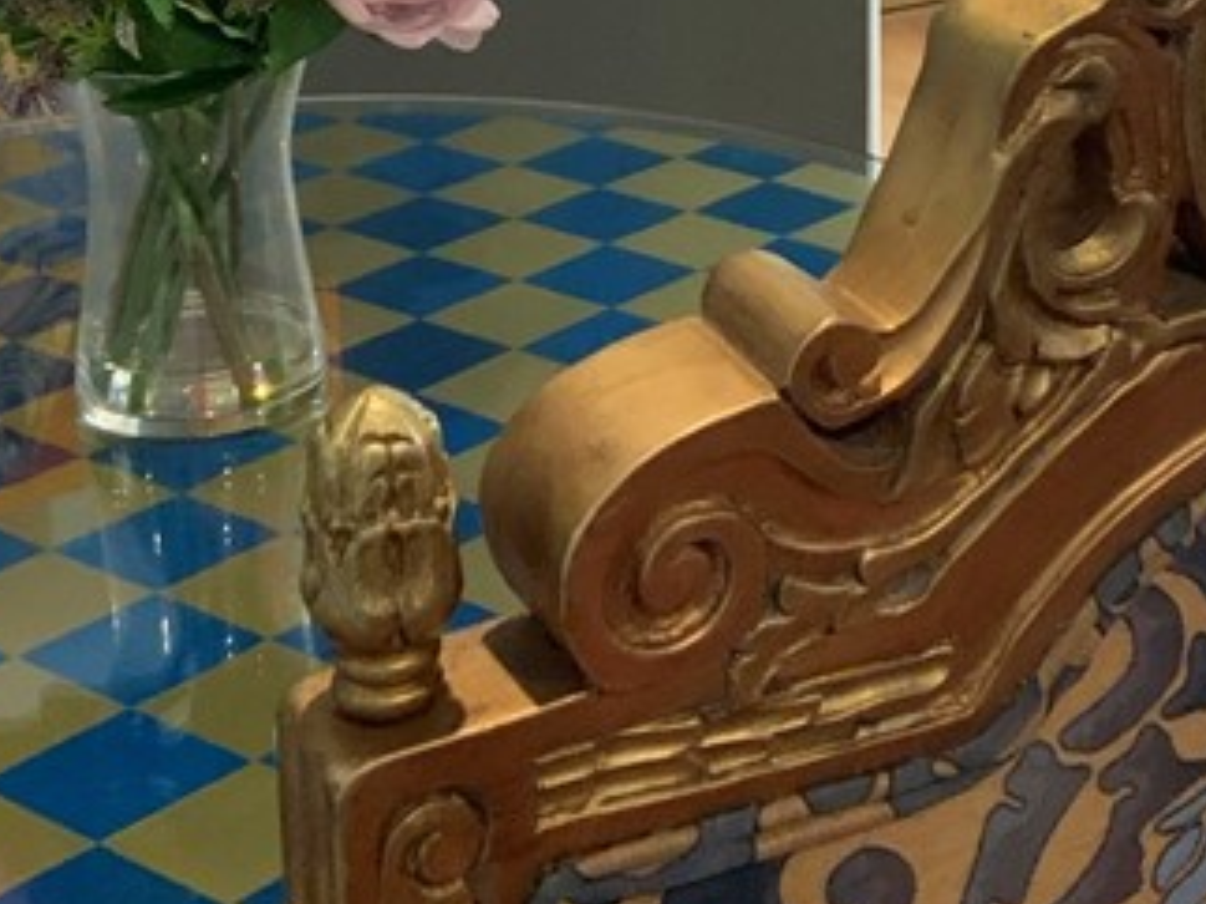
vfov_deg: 15.6
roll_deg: -1.1
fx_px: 3204
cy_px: -123
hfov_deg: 21.0
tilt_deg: -13.5
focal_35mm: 92
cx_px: 1019
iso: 160
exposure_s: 1/60
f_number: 1.8
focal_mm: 3
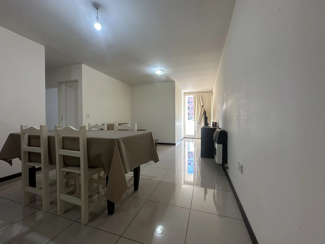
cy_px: 122
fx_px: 131
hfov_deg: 102.1
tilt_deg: -0.5
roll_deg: +0.3
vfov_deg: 85.7
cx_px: 162
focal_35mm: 14
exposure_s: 1/100
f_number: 2.2
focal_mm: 2.22
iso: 125
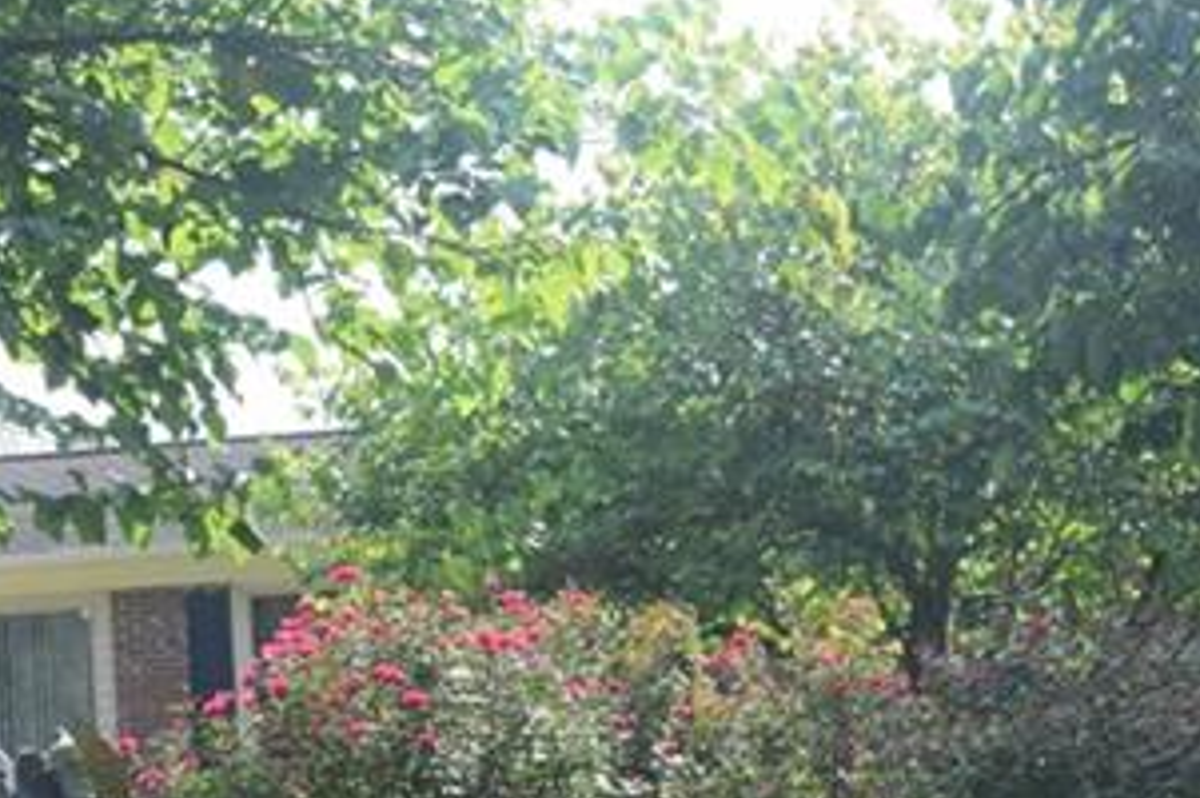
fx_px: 5950
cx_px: 630
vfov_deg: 7.5
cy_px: 1313
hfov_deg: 11.5
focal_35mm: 179
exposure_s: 1/320
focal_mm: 35
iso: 400
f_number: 10
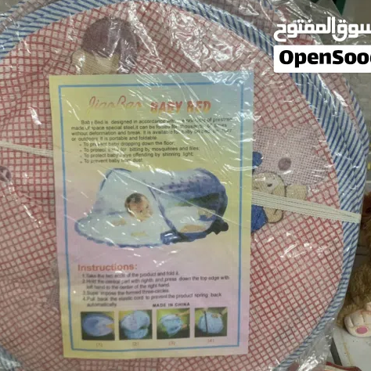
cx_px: 156
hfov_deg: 52.3
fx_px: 376
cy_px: 186
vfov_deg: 52.5
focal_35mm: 31
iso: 250
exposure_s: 1/50
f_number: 1.8
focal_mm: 4.25
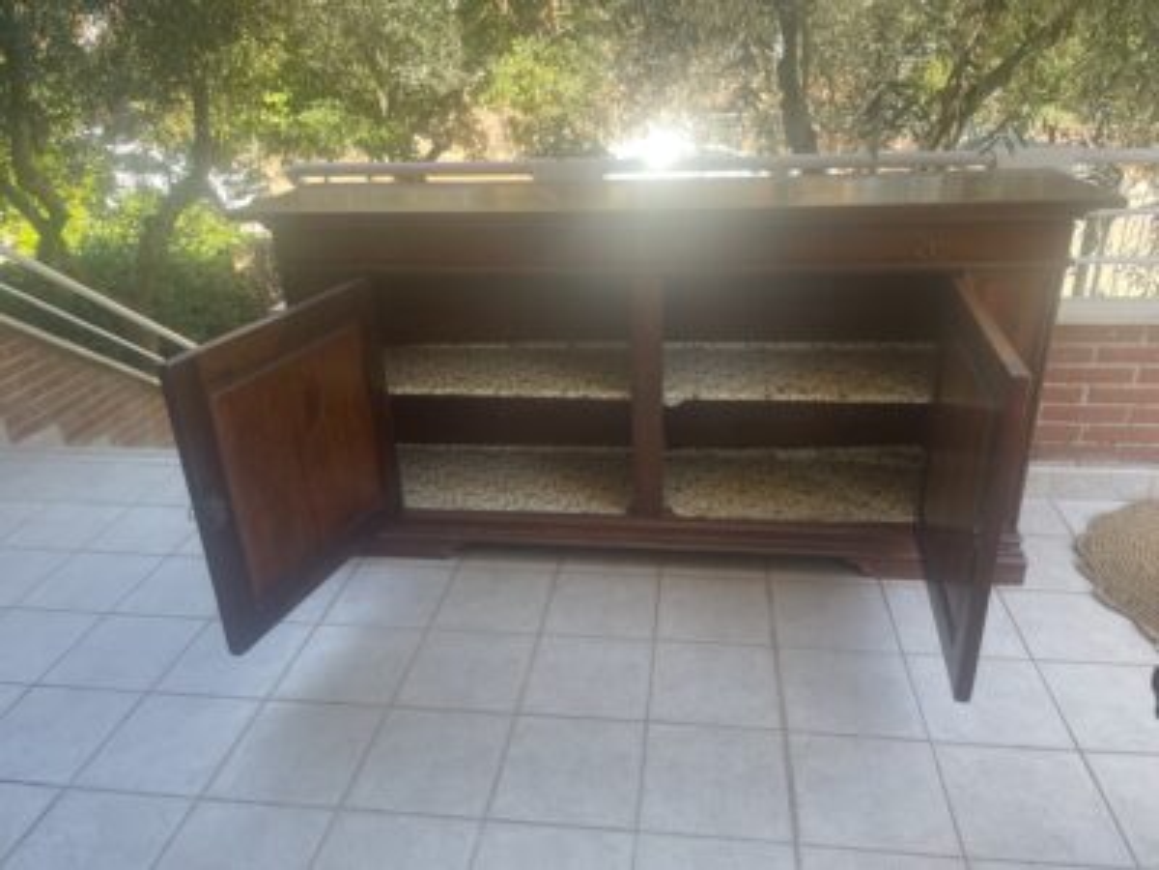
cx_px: 580
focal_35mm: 26
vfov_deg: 53.1
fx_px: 871
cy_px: 435
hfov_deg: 67.3
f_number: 1.6
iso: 32
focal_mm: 4.2
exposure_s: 1/175
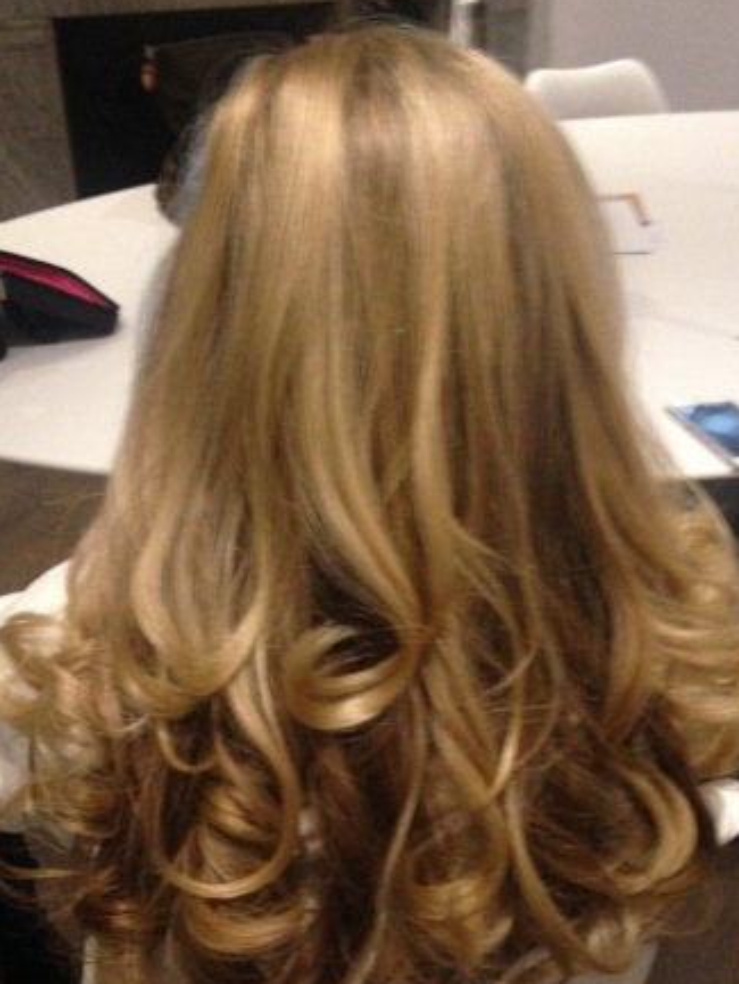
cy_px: 495
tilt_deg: -31.4
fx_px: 1110
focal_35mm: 39
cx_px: 323
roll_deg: +0.8
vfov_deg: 47.9
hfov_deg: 36.8
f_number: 2.4
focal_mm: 4.12
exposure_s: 1/17
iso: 400
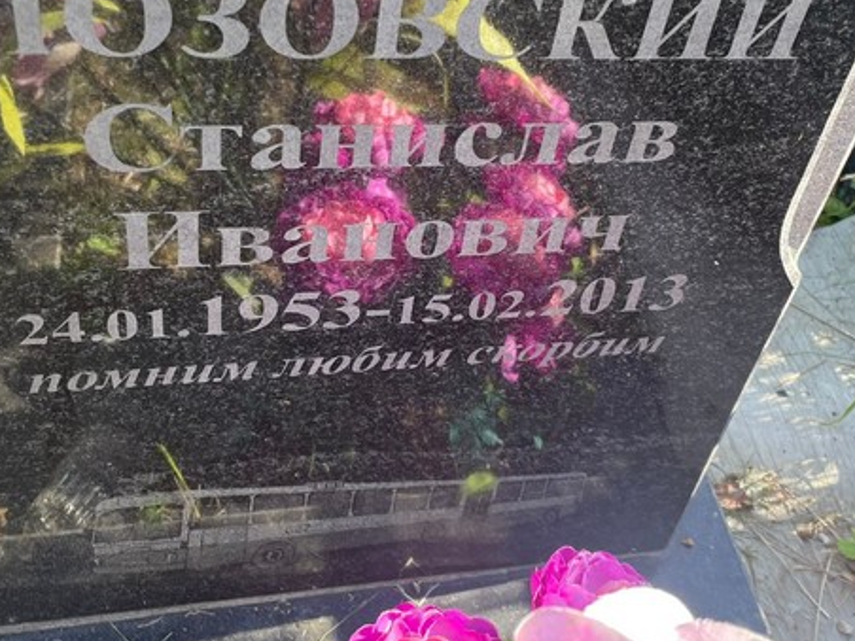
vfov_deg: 31.2
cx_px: 475
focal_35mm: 46
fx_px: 1136
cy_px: 204
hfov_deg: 41.2
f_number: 1.6
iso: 32
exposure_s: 1/272
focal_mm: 4.2
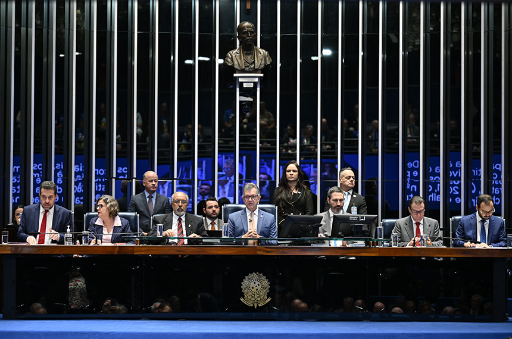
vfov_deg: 12.4
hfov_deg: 18.6
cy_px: 170
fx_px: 1562
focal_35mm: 110
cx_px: 256
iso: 1250
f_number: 2.8
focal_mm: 110
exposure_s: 1/100
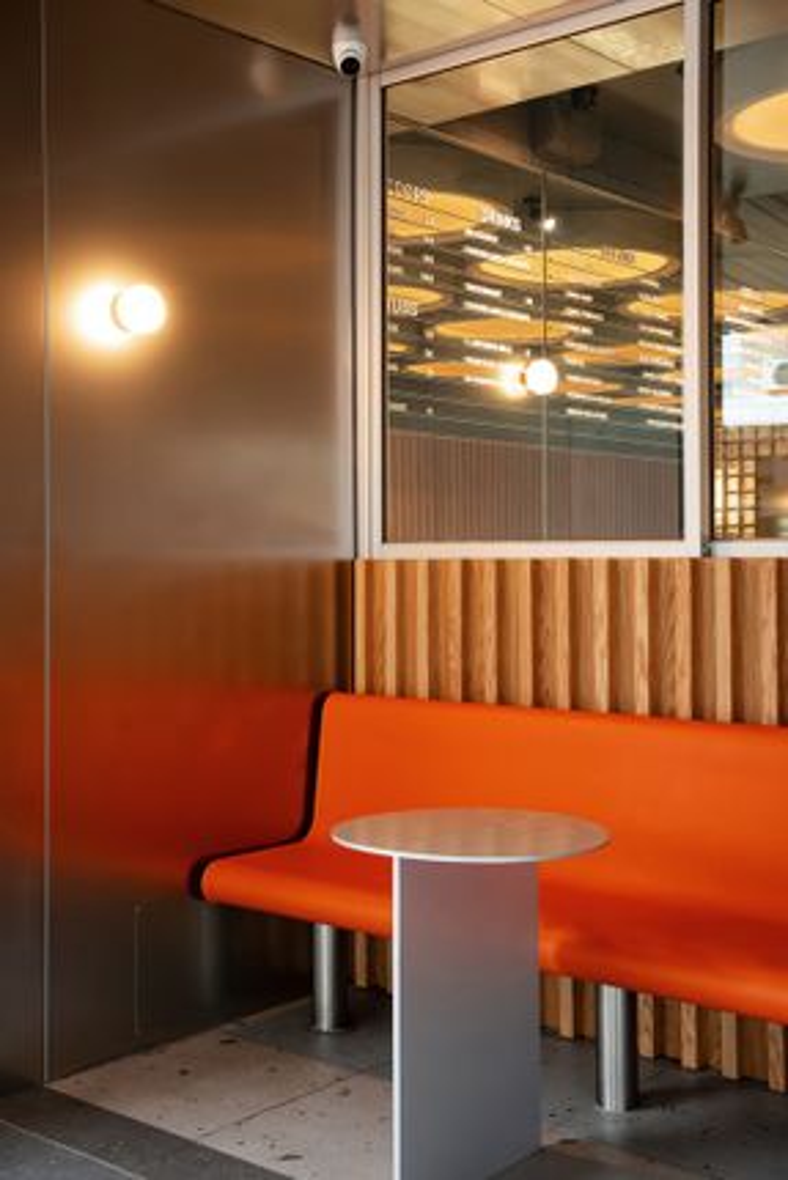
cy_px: 590
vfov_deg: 45.4
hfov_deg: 31.2
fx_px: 1411
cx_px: 394
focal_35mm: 43
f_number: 8
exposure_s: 1/10
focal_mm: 43
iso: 640
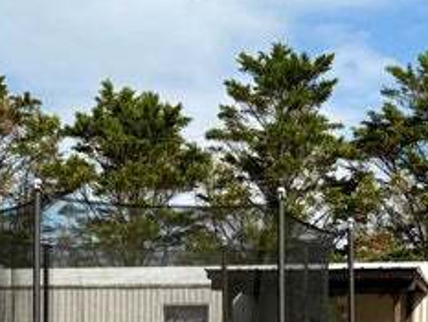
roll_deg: -0.5
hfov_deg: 20.6
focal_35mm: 95
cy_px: 458
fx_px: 1175
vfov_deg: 14.7
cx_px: 177
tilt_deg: +1.6
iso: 50
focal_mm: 5.96
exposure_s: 1/3831
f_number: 1.6
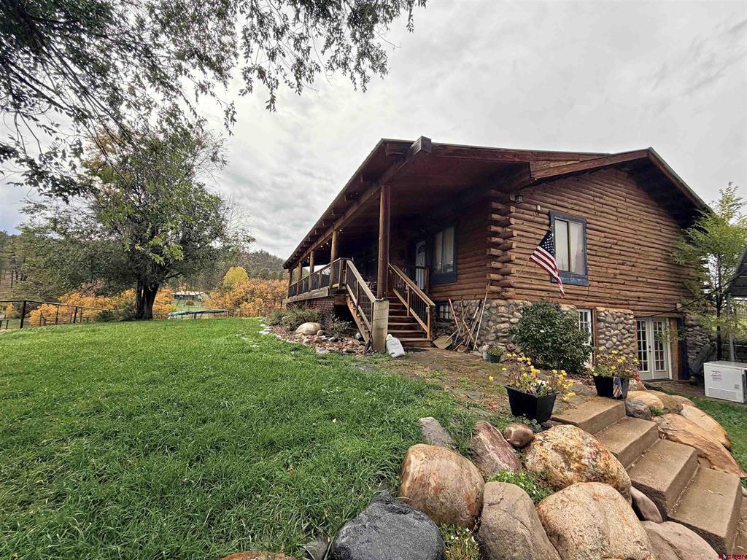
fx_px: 302
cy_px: 280
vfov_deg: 85.7
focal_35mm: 14
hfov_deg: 102.1
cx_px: 374
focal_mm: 2.22
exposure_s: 1/285
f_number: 2.2
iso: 50
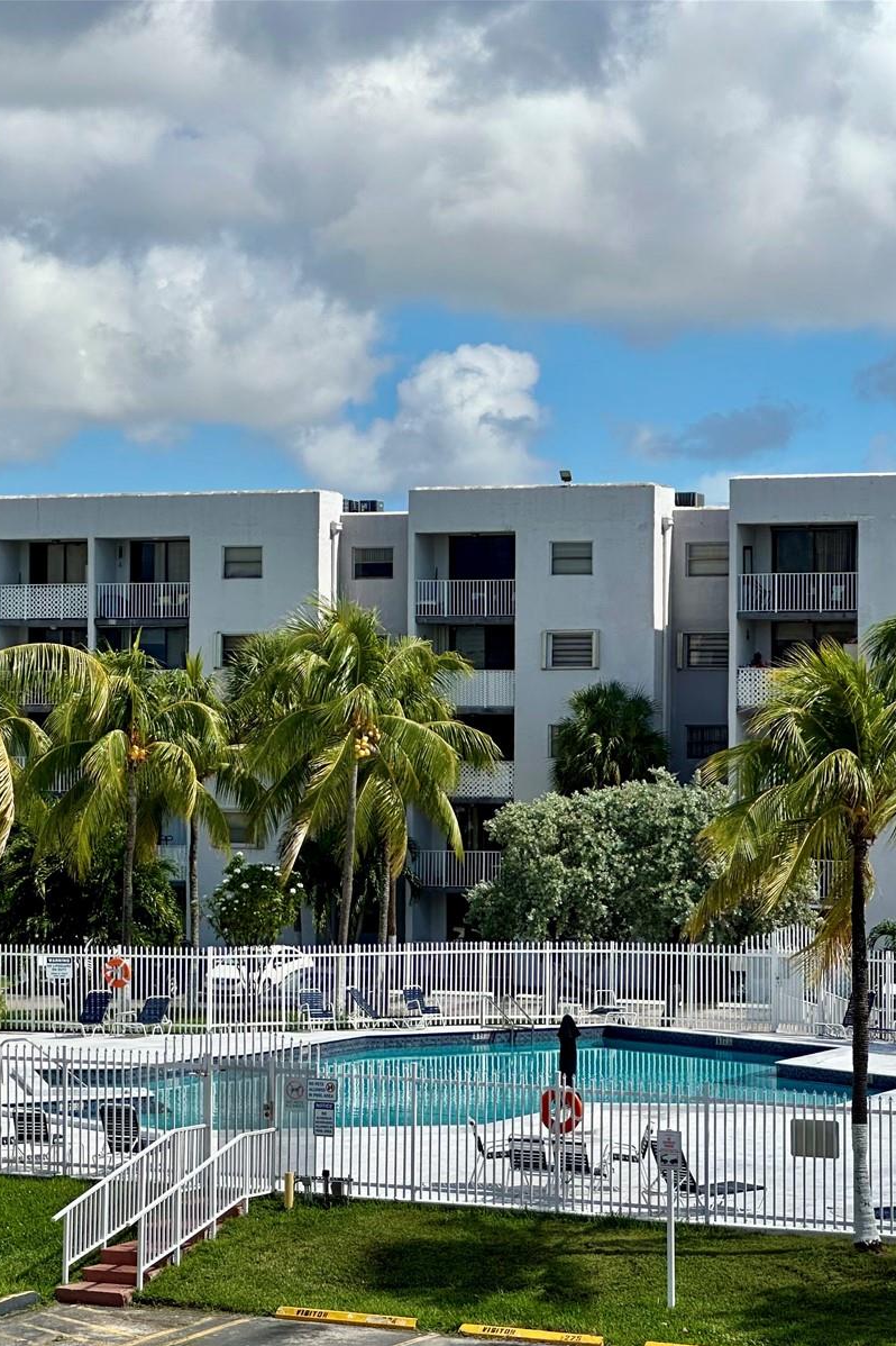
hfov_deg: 12.8
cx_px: 240
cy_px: 673
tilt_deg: +1.4
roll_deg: -0.9
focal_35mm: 107
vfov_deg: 19.1
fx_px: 3997
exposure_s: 1/1468
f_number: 2.8
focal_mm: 9
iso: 32
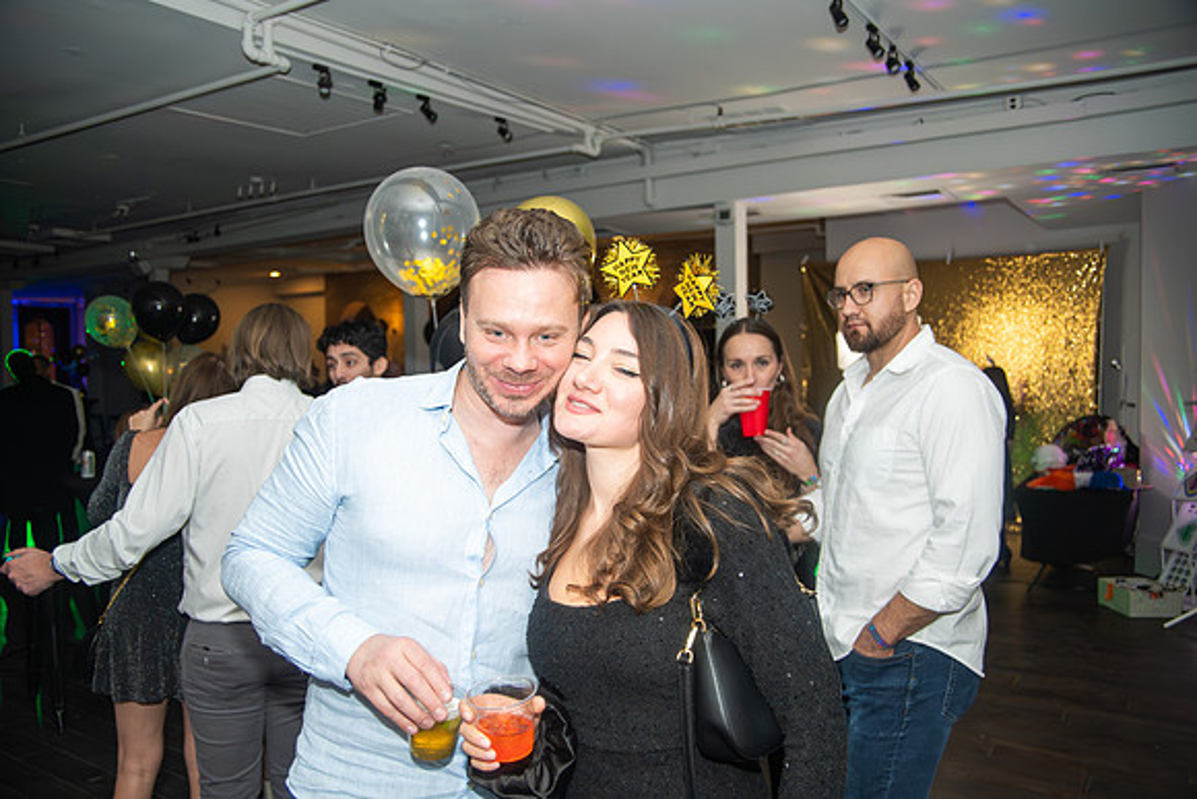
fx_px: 931
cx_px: 598
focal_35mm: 28
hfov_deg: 65.5
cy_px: 400
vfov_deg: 46.4
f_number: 3.5
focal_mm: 28
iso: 2500
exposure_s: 1/125
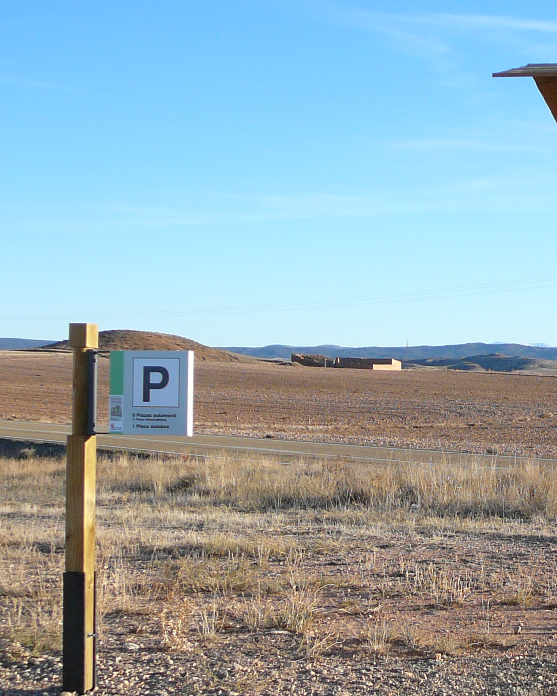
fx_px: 1587
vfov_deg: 24.7
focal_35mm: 77
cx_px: 629
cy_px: 408
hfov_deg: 19.0
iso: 80
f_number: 3.2
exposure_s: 1/500
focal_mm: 6.4
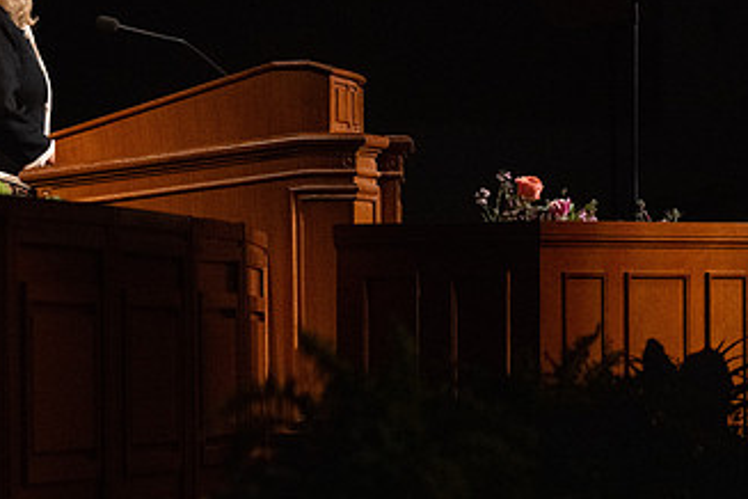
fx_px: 7376
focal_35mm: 355
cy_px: 84
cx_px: 192
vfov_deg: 3.9
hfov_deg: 5.8
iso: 4000
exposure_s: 1/1250
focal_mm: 200
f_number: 4
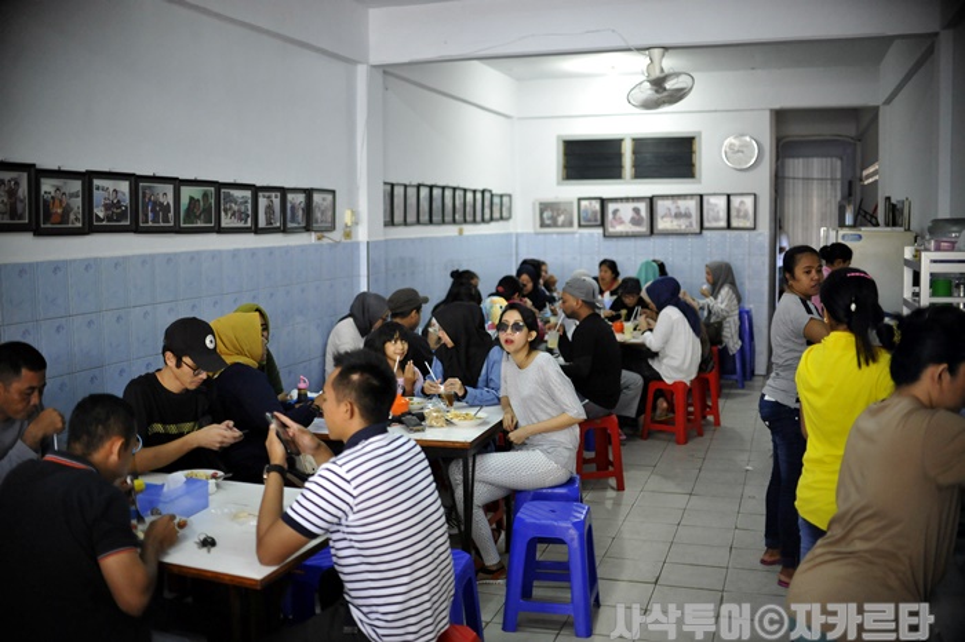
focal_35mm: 35
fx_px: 938
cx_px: 482
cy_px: 321
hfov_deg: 54.5
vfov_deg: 37.8
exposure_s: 1/500
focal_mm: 35
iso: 4000
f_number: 1.8
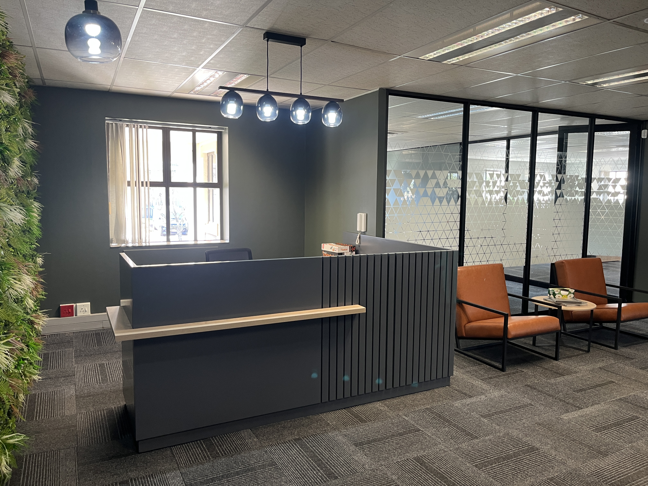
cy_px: 243
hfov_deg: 67.3
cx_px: 324
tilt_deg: -6.2
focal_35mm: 26
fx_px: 487
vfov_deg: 53.1
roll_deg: -1.1
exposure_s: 1/50
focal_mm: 5.1
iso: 100
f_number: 1.6
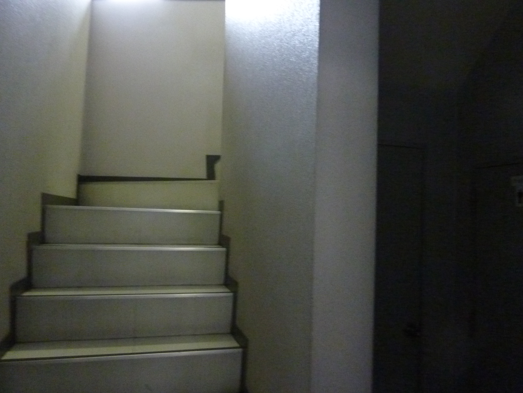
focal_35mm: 25
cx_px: 262
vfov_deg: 54.9
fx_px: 378
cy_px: 196
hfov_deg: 69.4
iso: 800
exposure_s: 1/10
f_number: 3.3
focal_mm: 4.1
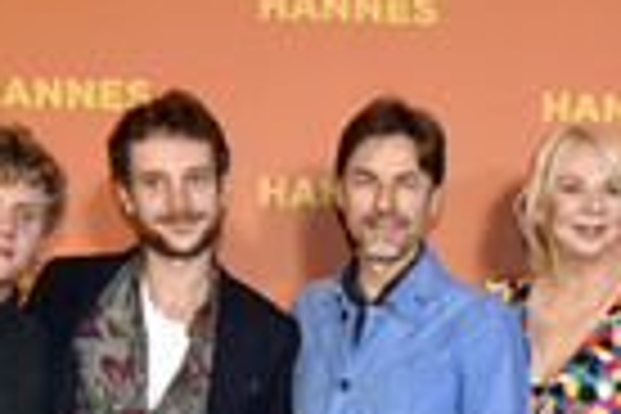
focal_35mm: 98
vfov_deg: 13.1
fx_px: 1690
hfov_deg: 20.7
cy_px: 652
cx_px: 457
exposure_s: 1/80
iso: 1000
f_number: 6.3
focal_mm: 30
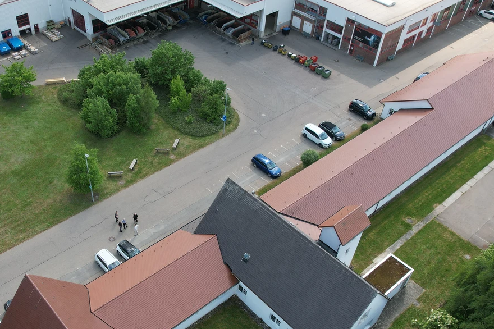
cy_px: 207
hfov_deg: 53.7
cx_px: 180
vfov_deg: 37.6
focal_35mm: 35
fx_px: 480
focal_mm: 8.38
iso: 100
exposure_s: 1/1000
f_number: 2.8
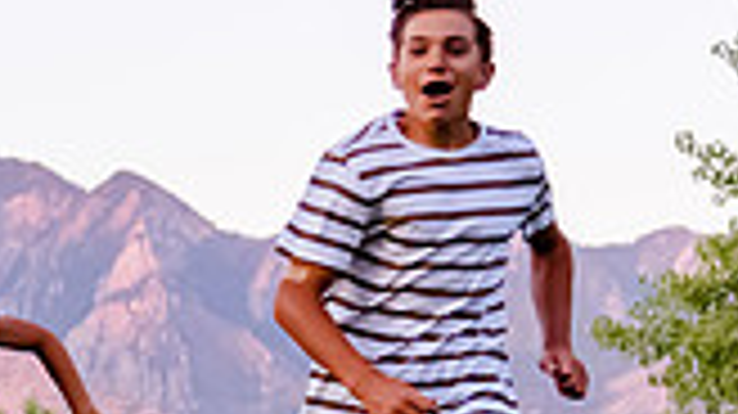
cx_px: -383
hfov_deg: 9.5
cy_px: 473
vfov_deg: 5.5
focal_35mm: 220
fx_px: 4302
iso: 3200
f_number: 4
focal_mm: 55
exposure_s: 1/500
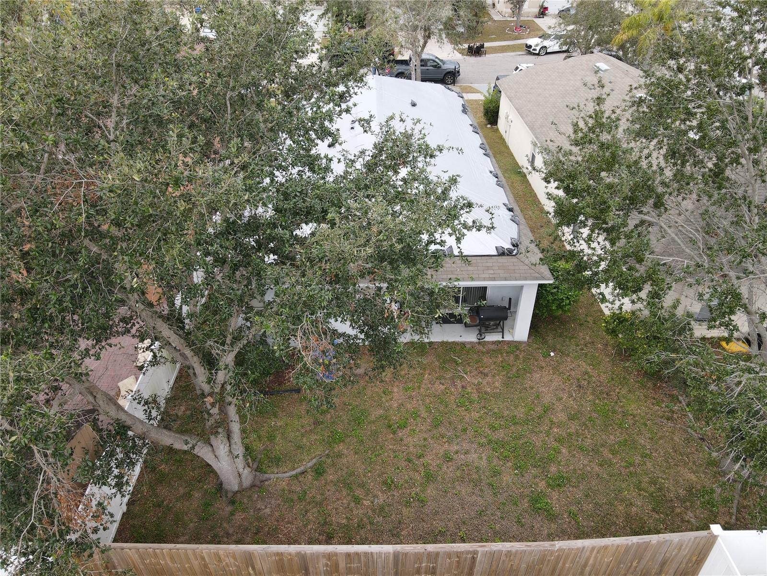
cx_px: 384
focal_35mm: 24
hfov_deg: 71.6
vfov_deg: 56.8
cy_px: 288
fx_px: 532
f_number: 2.8
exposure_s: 1/100
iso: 100
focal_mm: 4.5
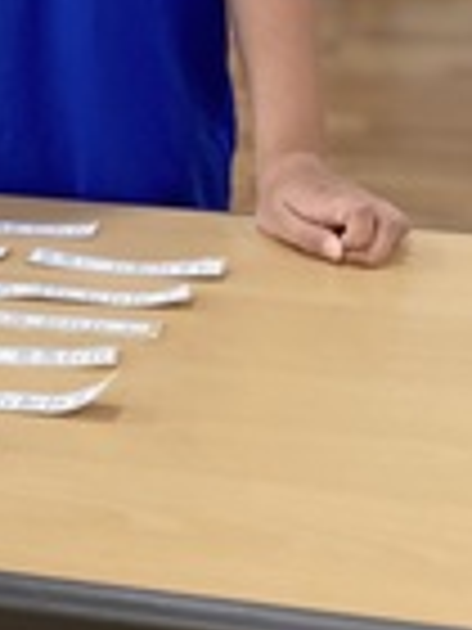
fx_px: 1691
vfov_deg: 20.1
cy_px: -68
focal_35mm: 93
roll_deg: -0.3
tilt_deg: -13.2
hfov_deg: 15.8
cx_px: 115
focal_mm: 4.25
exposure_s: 1/60
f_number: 1.8
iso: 125
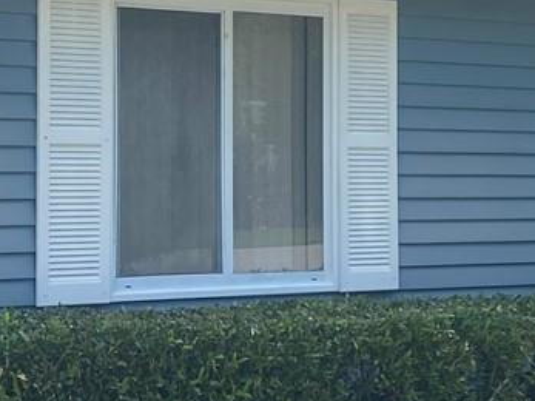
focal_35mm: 120
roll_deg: -0.1
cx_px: 11
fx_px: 1854
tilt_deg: +0.4
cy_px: 110
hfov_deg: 16.1
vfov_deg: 12.3
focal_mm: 4.25
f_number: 1.8
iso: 32
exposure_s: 1/1258
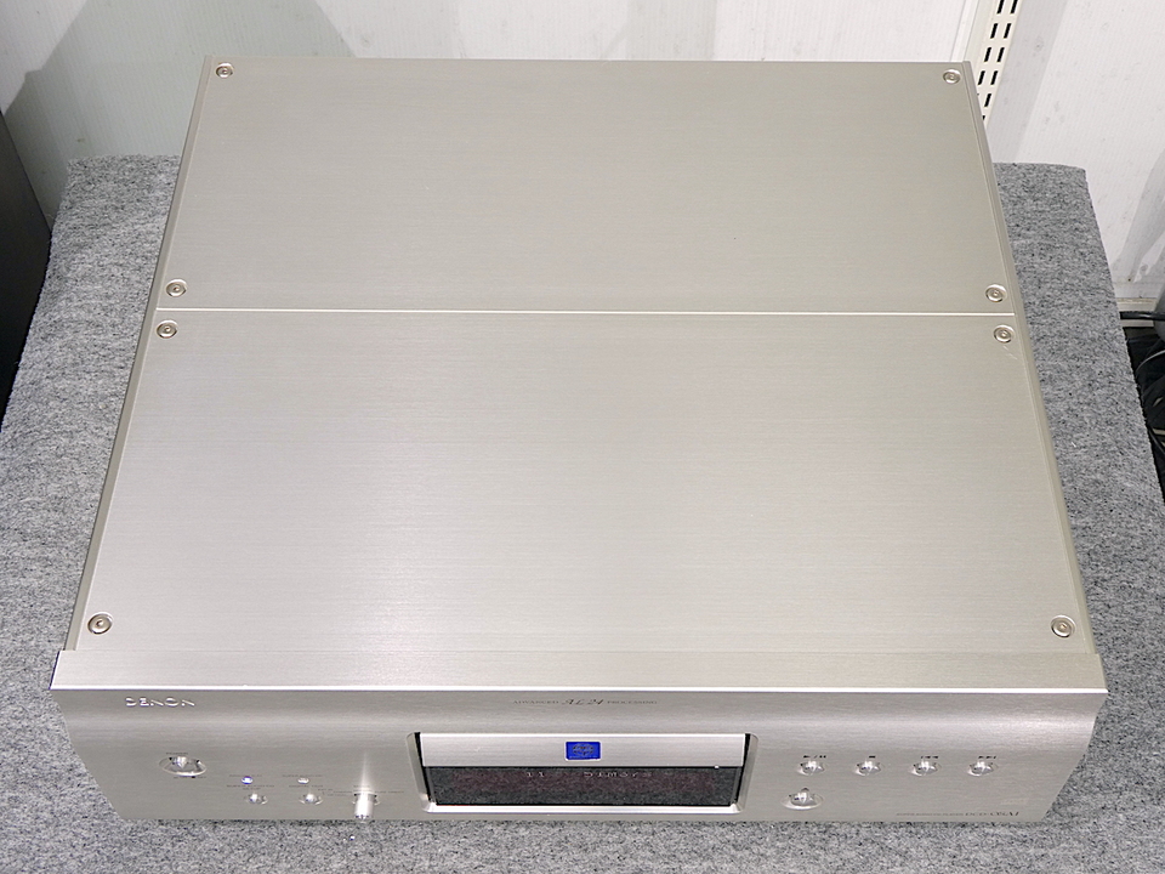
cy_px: 437
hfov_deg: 42.9
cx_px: 582
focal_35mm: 44
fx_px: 1481
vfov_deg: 32.9
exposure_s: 1
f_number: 8
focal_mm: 7.8
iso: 100
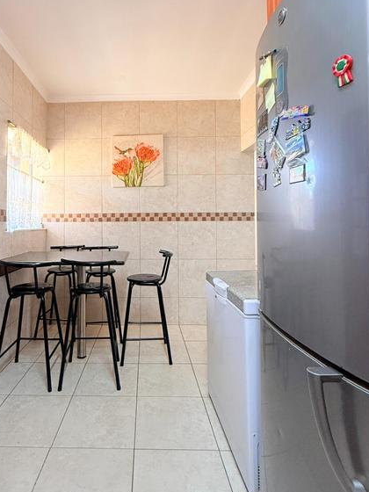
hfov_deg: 65.0
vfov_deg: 81.4
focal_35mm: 20
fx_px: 284
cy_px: 217
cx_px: 138
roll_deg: +0.4
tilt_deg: +1.5
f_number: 2.2
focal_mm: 2.22
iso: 320
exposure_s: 1/99
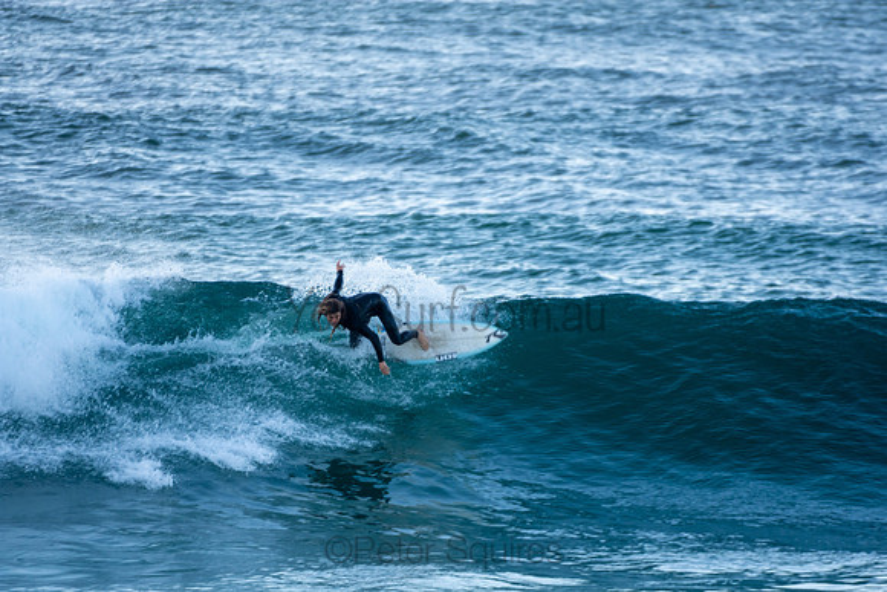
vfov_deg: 1.8
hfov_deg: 2.7
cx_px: 444
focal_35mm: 750
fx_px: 18483
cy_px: 296
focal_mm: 500
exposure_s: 1/250
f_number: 5.6
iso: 320
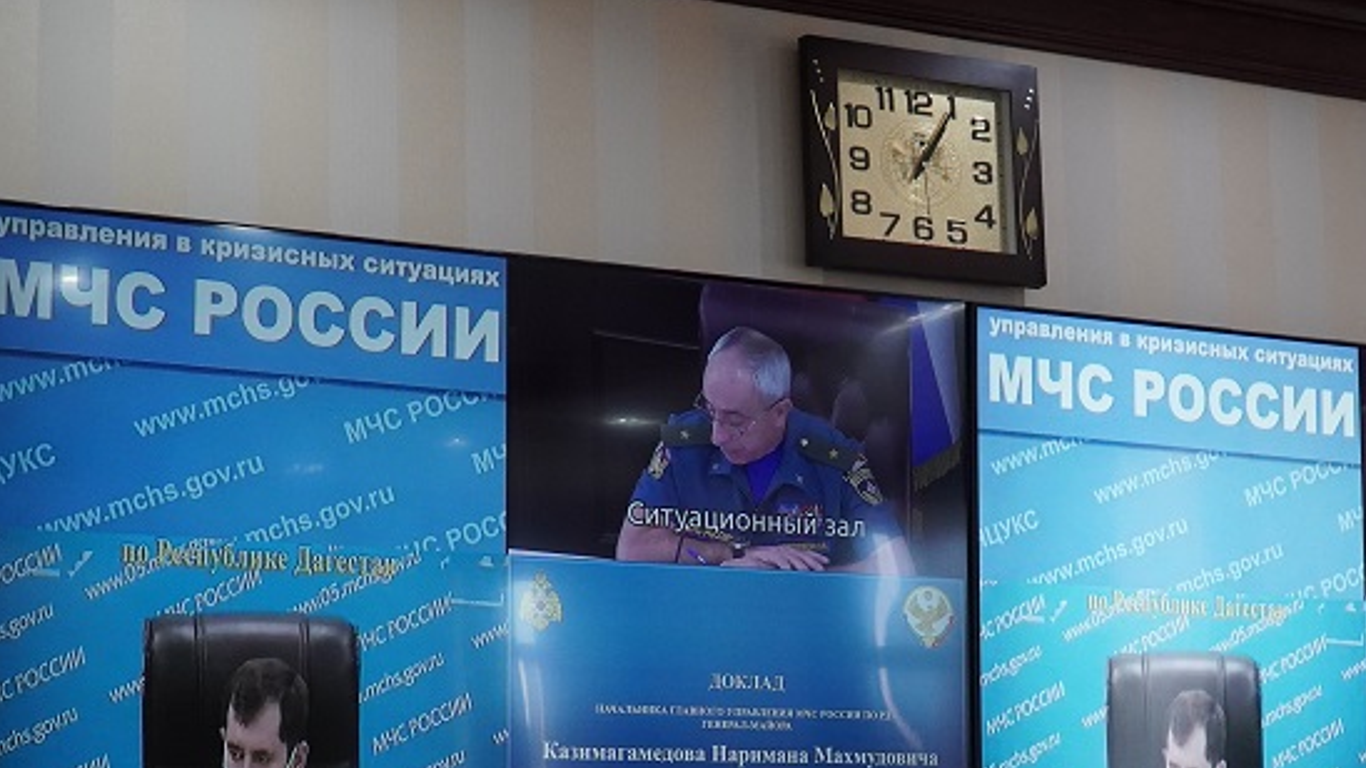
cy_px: 576
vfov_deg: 16.0
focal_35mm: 75
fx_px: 2711
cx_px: 912
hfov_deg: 28.1
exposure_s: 1/160
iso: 1250
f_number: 4
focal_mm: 29
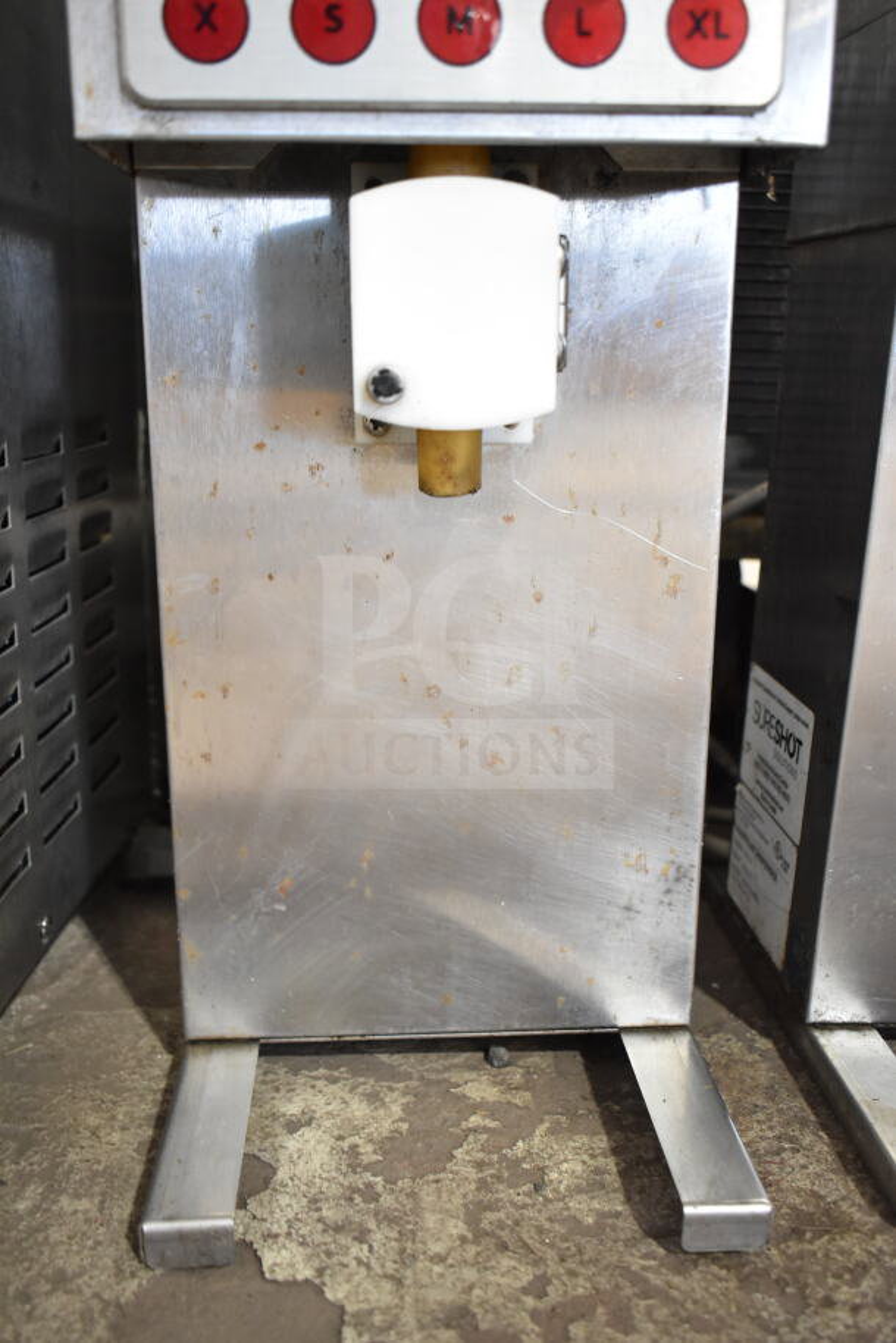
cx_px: 448
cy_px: 672
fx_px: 1287
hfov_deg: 38.4
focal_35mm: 34
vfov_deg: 55.1
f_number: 3.8
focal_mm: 23
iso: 1600
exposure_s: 1/60
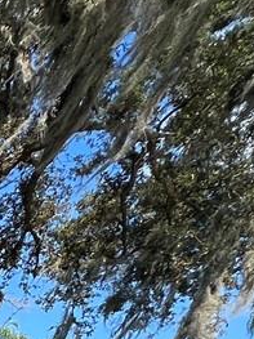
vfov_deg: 20.4
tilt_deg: -2.1
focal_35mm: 79
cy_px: 540
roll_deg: +0.7
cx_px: -462
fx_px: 774
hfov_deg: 11.9
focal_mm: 1.57
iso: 32
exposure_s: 1/652
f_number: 1.8
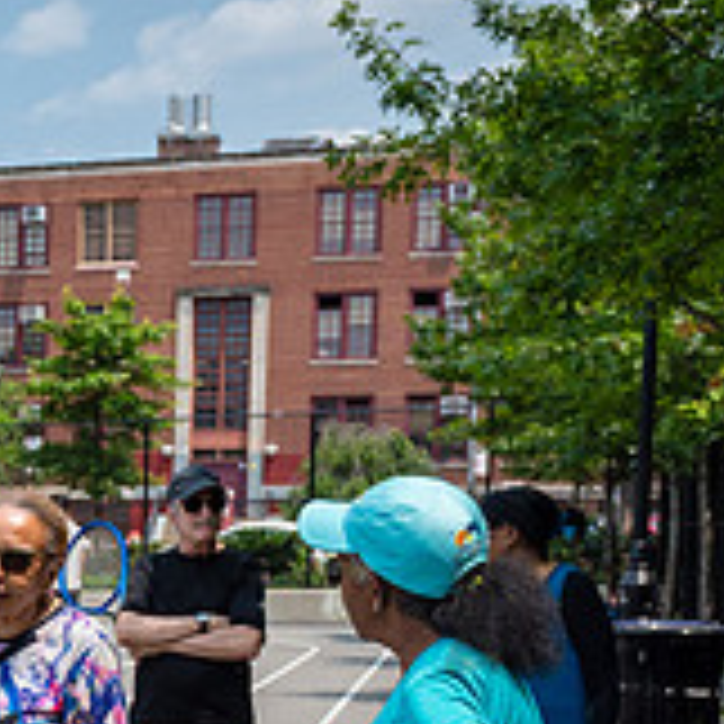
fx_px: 2035
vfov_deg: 19.6
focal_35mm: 86
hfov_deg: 18.2
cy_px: 715
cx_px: -321
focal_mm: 24
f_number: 4.5
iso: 200
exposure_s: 1/2000
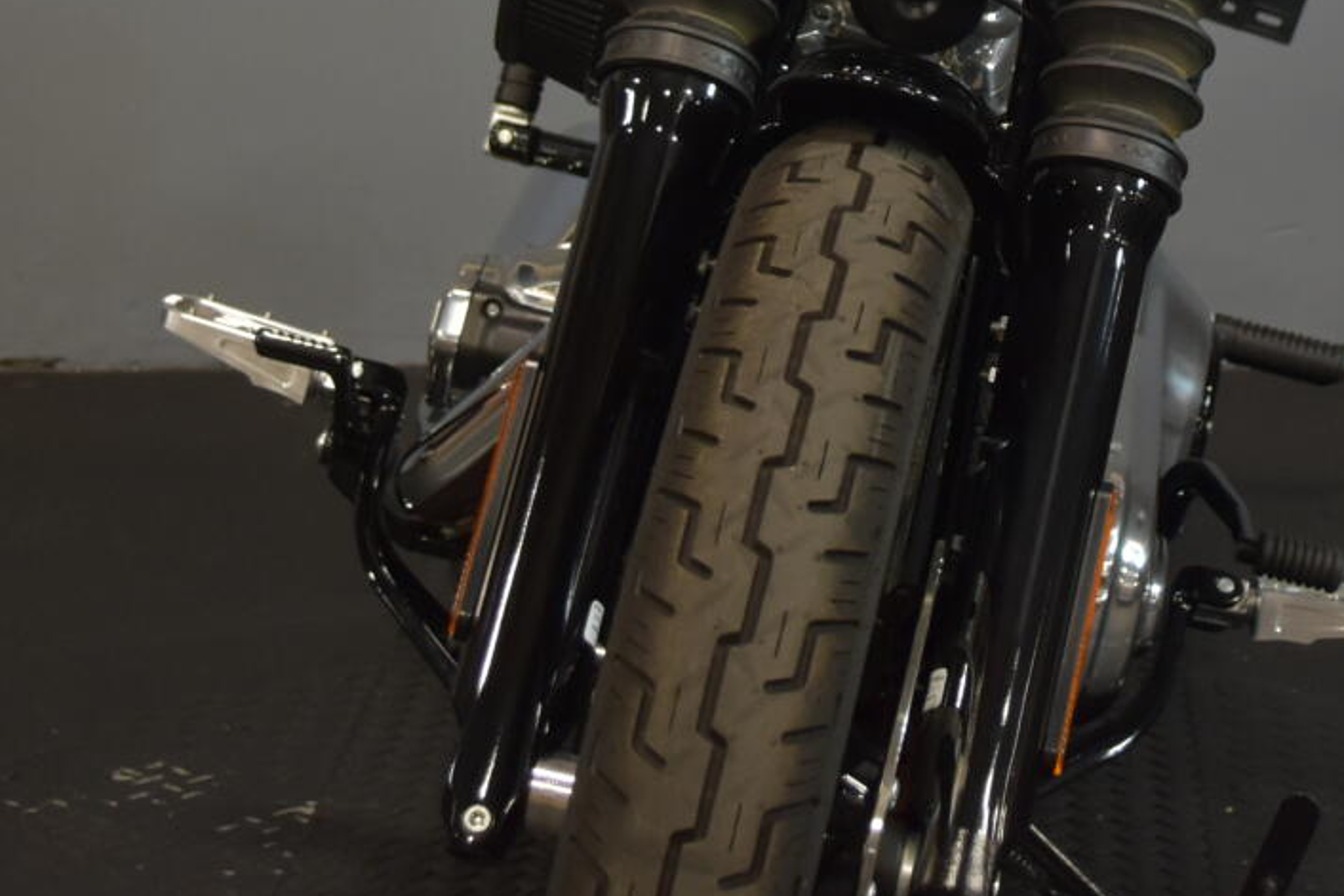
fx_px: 4443
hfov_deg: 17.1
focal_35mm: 119
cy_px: -260
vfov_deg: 11.2
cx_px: 988
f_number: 4.5
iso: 720
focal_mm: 28
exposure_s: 1/30
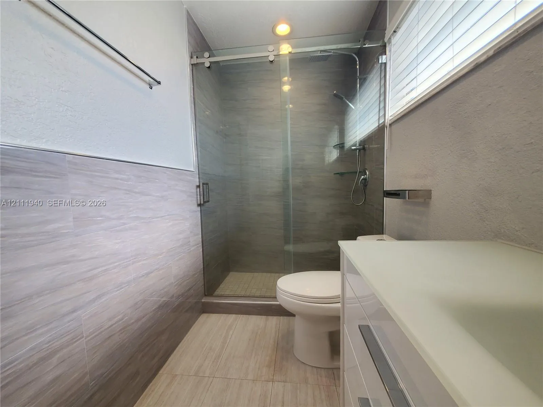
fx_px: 204
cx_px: 272
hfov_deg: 106.2
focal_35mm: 13
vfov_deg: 89.9
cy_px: 204
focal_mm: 1.8
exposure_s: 1/120
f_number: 2.2
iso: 80
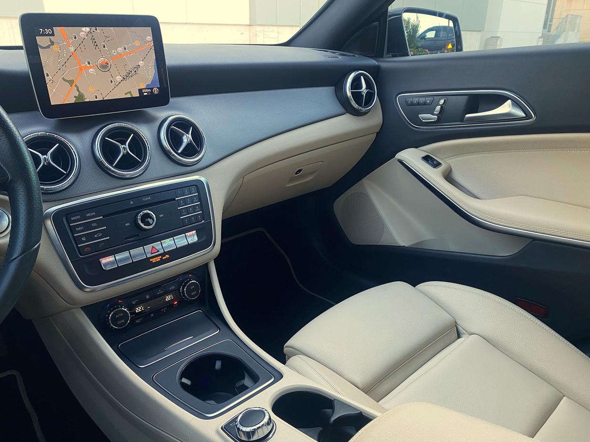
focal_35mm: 27
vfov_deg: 51.3
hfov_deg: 65.3
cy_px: 228
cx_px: 290
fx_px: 460
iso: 125
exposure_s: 1/68
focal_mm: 4.25
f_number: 1.8
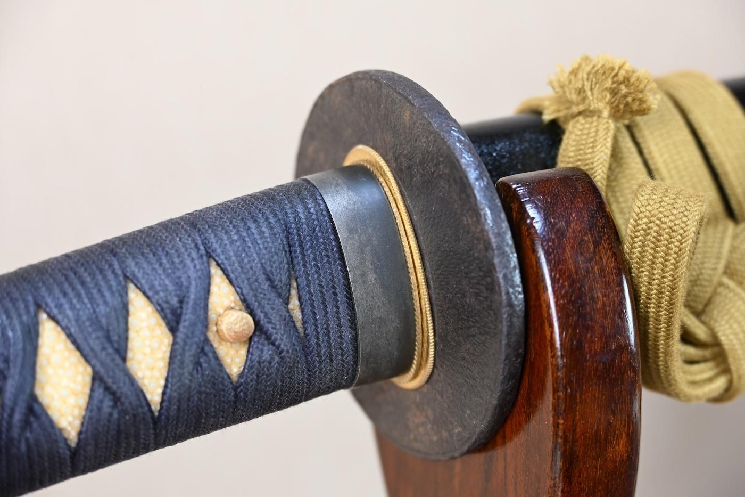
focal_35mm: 93
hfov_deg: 21.9
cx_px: 372
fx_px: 1924
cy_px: 248
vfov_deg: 14.7
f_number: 5
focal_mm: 62
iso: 100
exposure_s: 1/2
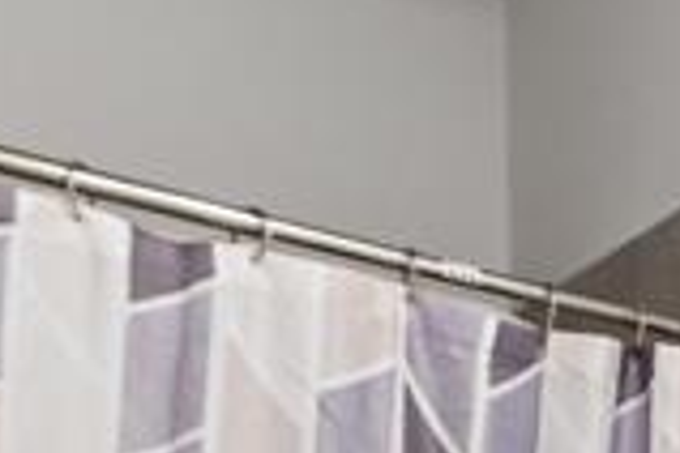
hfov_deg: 14.0
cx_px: 1475
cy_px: 1098
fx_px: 2191
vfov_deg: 10.2
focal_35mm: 116
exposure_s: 1/13
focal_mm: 18
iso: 400
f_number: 8
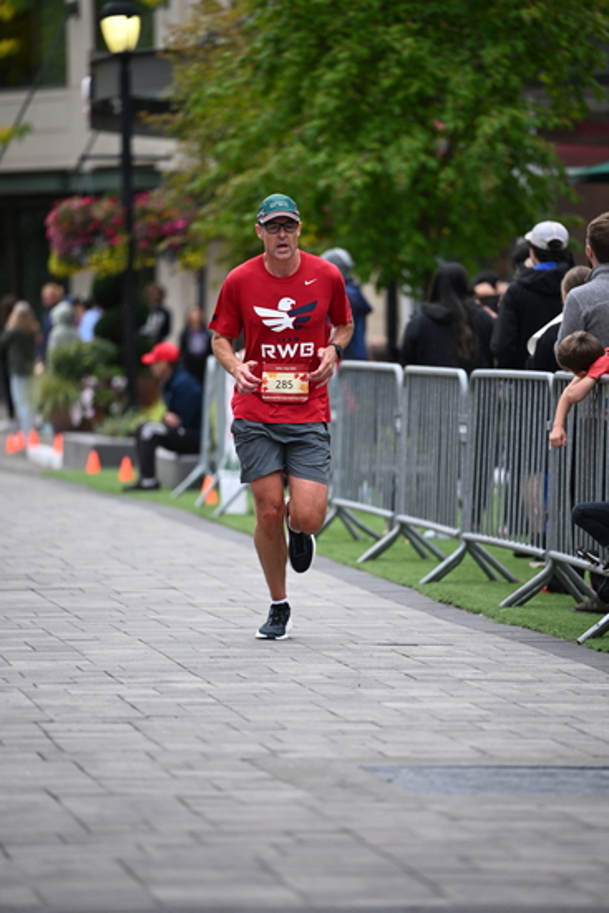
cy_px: 456
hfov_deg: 6.9
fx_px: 5071
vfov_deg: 10.3
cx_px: 304
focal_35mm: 200
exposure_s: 1/2500
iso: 1250
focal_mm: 200
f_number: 2.8
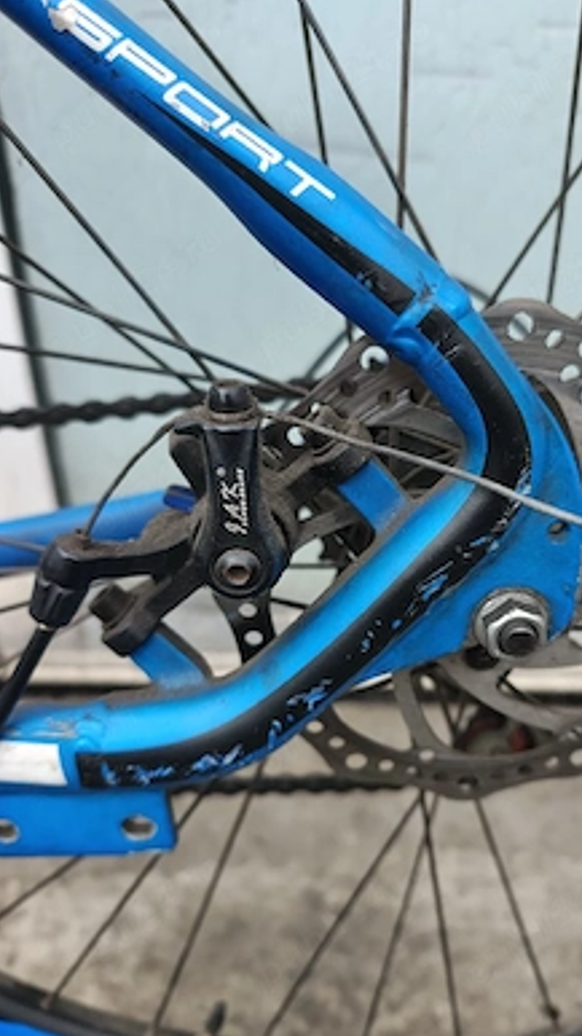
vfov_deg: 71.9
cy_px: 534
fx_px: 714
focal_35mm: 26
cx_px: 397
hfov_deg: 43.6
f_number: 1.6
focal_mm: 6.57
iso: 137
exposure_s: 1/204
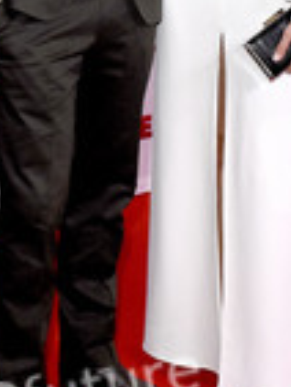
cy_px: 11
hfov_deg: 14.0
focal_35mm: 106
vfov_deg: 18.1
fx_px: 1186
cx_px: 148
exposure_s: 1/160
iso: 3200
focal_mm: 26
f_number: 6.3
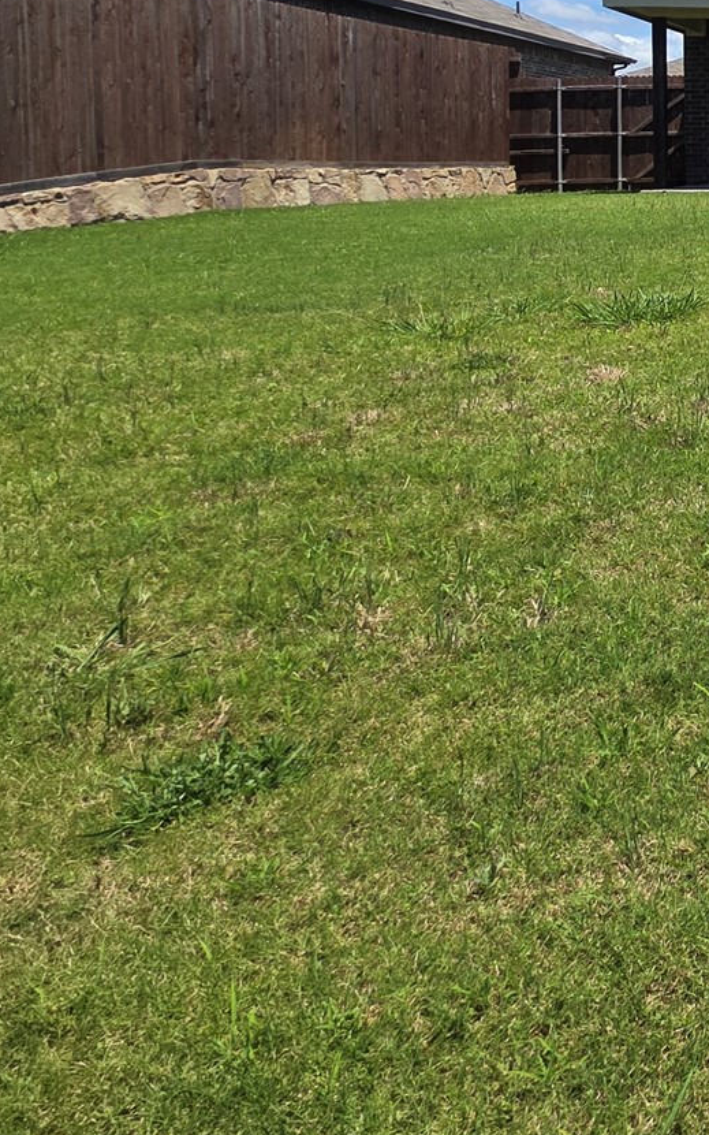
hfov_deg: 23.3
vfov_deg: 52.8
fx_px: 1051
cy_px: 220
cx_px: 1220
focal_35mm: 34
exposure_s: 1/2828
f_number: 1.9
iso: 40
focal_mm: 2.2
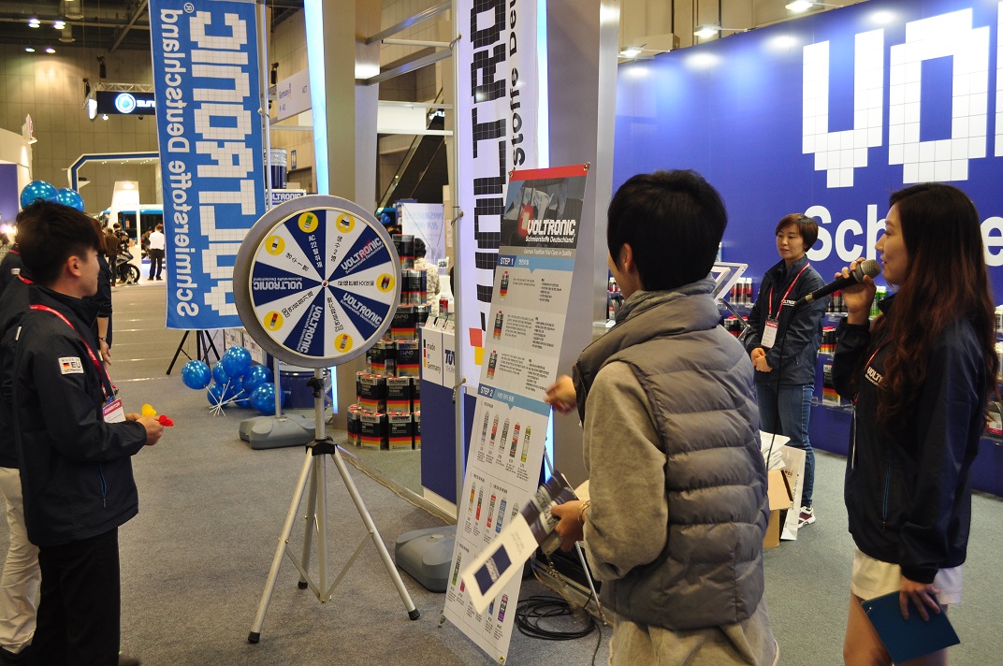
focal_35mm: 36
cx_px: 502
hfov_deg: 53.2
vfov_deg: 36.8
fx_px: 1002
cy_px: 333
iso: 450
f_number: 5
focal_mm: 24
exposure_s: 1/30
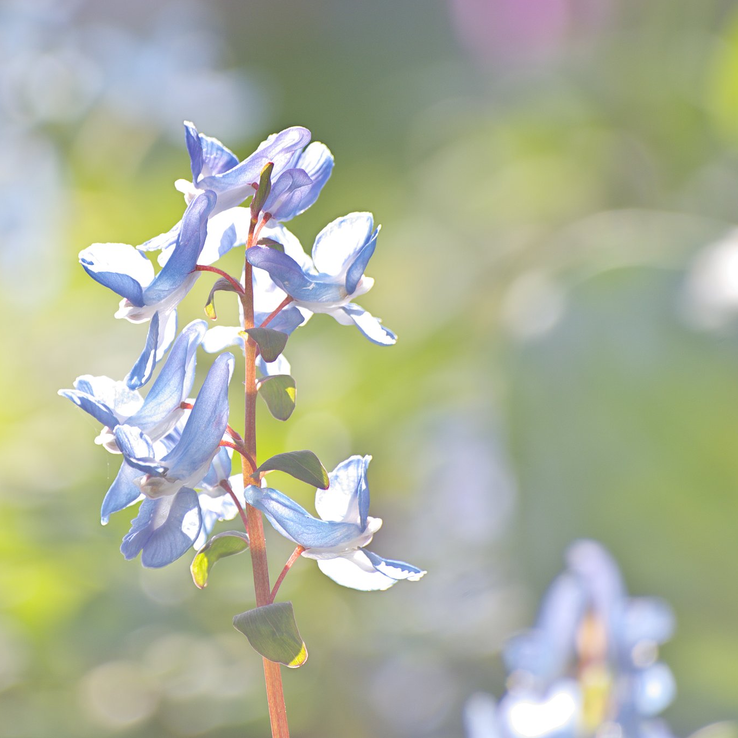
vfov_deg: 3.0
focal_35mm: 576
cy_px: 369
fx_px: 13893
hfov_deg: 3.0
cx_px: 371
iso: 100
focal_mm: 300
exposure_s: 1/80
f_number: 5.6
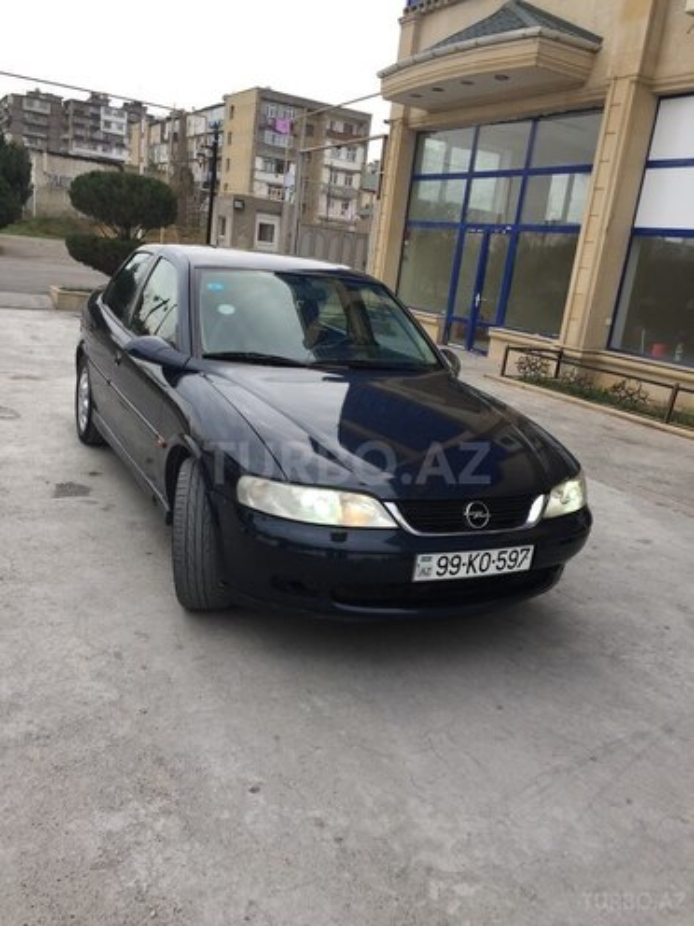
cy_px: 463
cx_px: 347
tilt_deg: -14.1
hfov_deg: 48.2
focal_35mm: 29
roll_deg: -7.7
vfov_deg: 61.7
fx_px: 775
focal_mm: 4.15
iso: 32
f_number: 2.2
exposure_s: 1/229
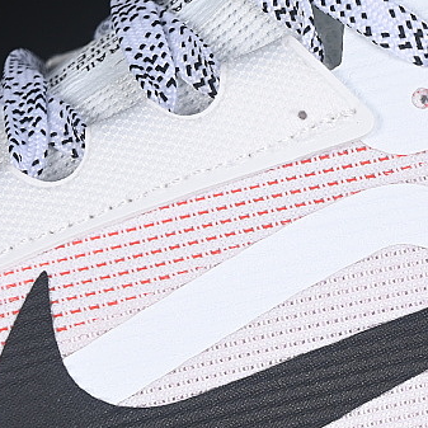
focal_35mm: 204
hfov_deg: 8.5
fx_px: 2854
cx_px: 382
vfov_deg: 8.6
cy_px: 372
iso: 160
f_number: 7.1
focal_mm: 50
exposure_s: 1/80
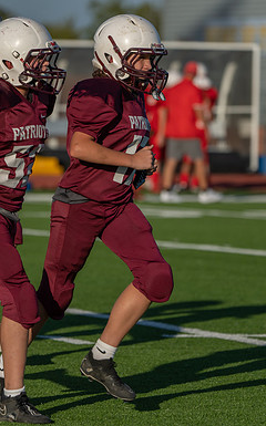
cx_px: 117
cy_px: 213
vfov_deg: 5.4
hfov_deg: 3.4
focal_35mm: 389
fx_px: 4520
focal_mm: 253
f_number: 5.6
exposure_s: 1/1000
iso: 125
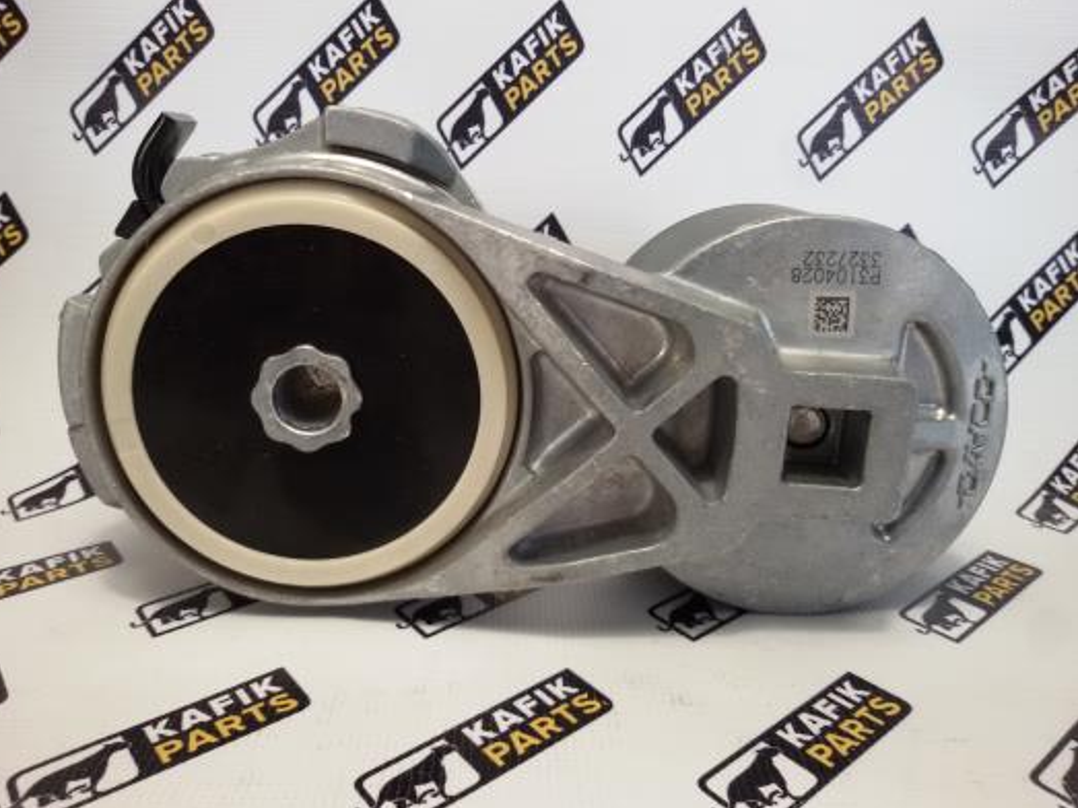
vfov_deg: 44.1
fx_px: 996
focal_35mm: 32
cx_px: 524
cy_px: 409
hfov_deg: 56.8
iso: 64
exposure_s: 1/33
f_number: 2.4
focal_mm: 2.93
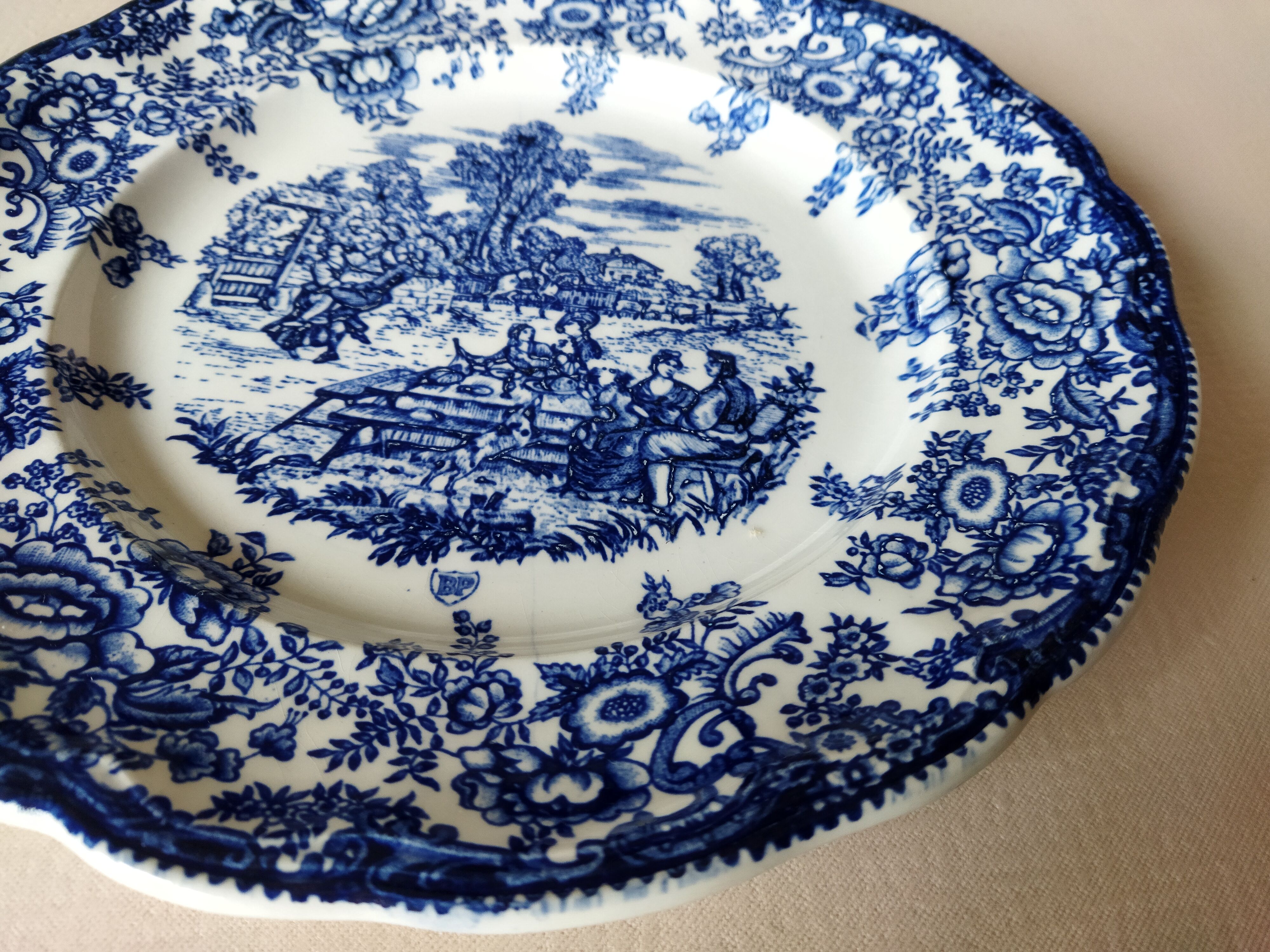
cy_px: 476
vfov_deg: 51.4
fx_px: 991
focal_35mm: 27
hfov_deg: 65.3
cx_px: 635
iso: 344
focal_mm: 4.71
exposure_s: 1/33
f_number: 1.79
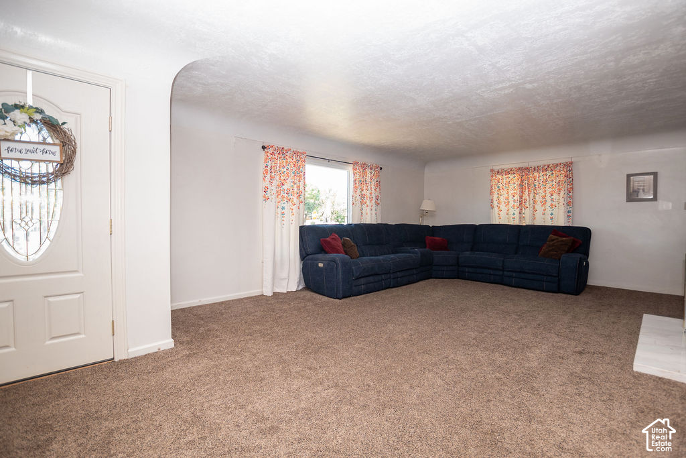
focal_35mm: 16
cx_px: 343
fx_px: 303
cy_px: 229
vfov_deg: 74.1
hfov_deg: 97.0
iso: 400
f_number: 3.5
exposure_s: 1/200
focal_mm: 10
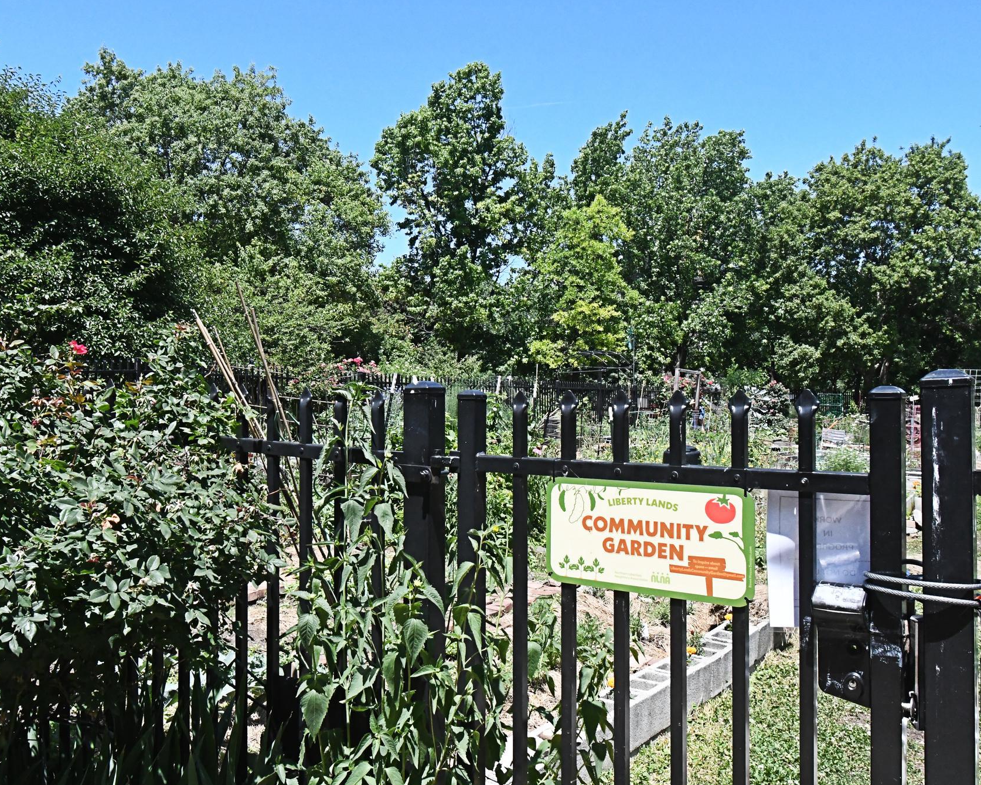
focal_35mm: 31
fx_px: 900
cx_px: 452
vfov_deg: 47.1
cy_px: 387
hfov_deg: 57.1
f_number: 11
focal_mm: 18
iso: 4000
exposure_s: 1/3200
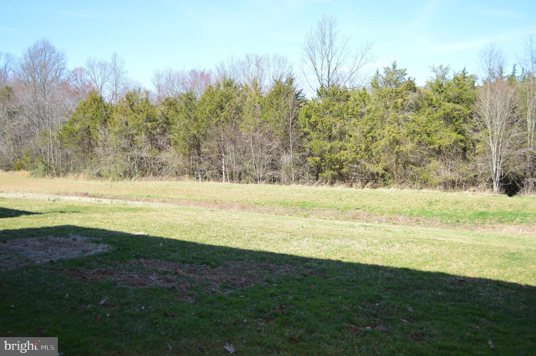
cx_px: 268
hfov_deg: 57.3
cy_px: 178
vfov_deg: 39.9
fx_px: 491
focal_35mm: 33
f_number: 3.8
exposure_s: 1/320
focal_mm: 22
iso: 100
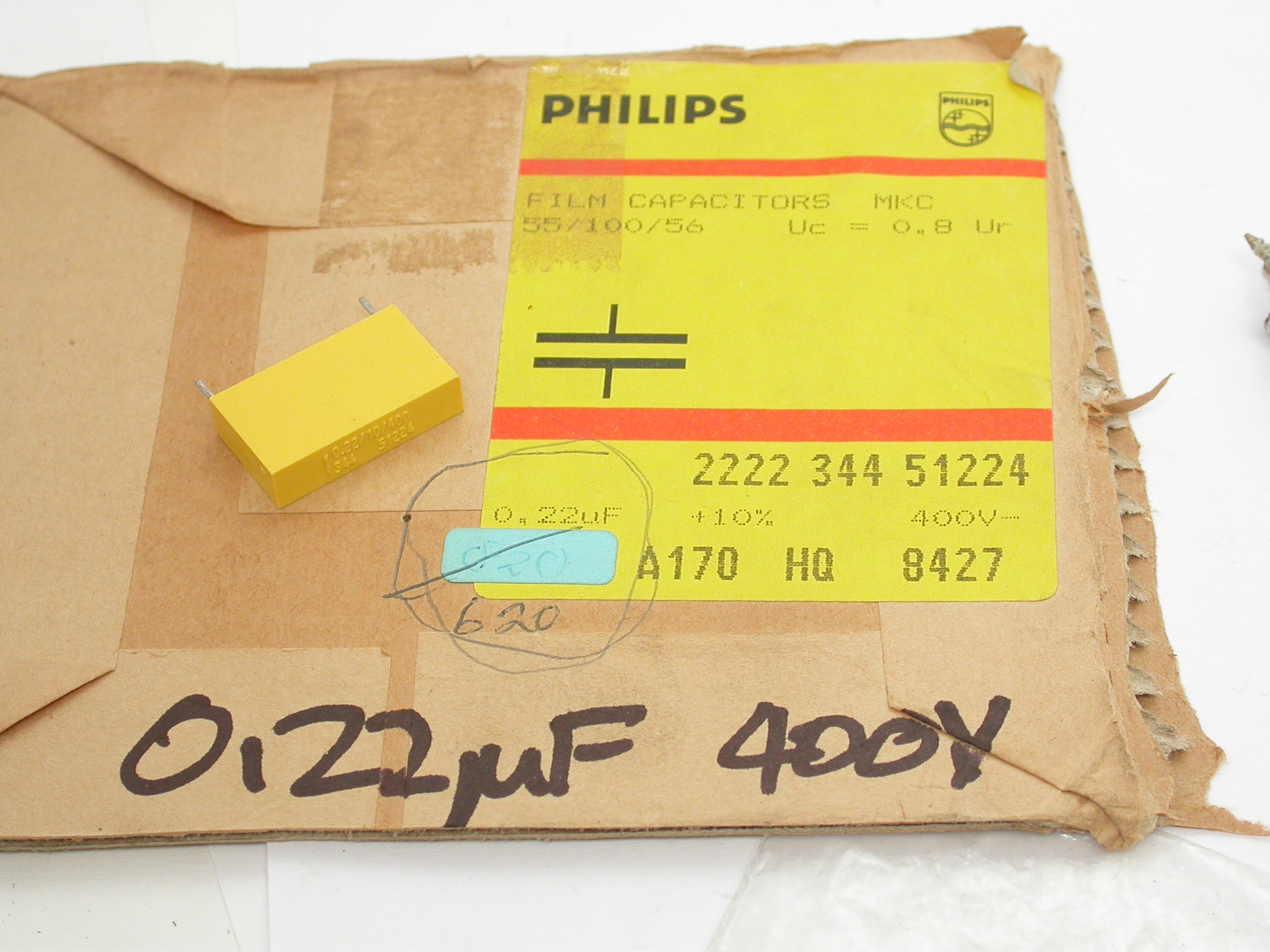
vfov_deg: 15.1
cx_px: 635
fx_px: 3595
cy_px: 476
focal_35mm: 98
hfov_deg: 20.0
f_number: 3.9
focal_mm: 20.4
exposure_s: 1/28.9
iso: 100
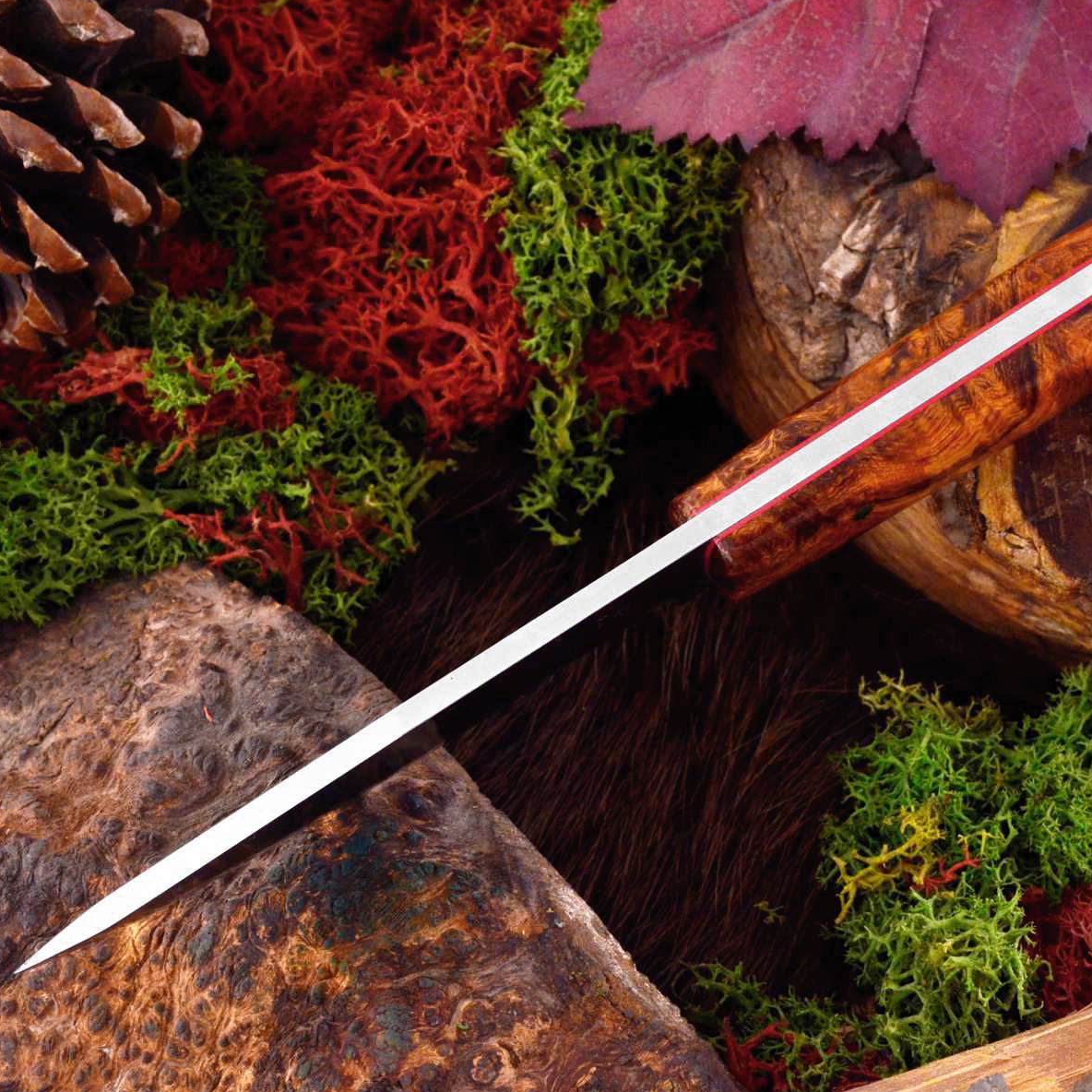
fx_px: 4140
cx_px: 720
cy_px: 547
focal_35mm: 116
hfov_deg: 15.0
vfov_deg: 15.0
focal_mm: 60
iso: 1000
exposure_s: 1/1.3
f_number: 13
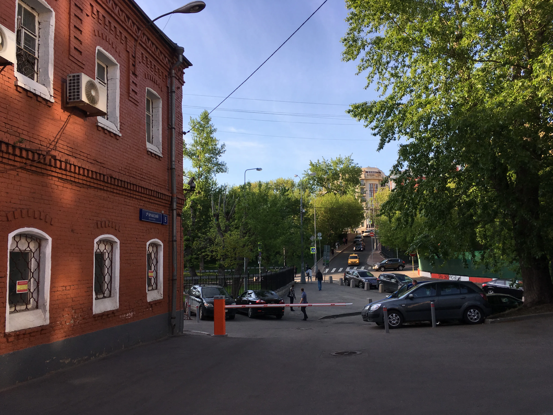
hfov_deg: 61.7
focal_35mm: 29
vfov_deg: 48.2
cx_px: 276
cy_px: 208
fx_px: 463
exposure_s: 1/610
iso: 25
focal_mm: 4.15
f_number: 2.2
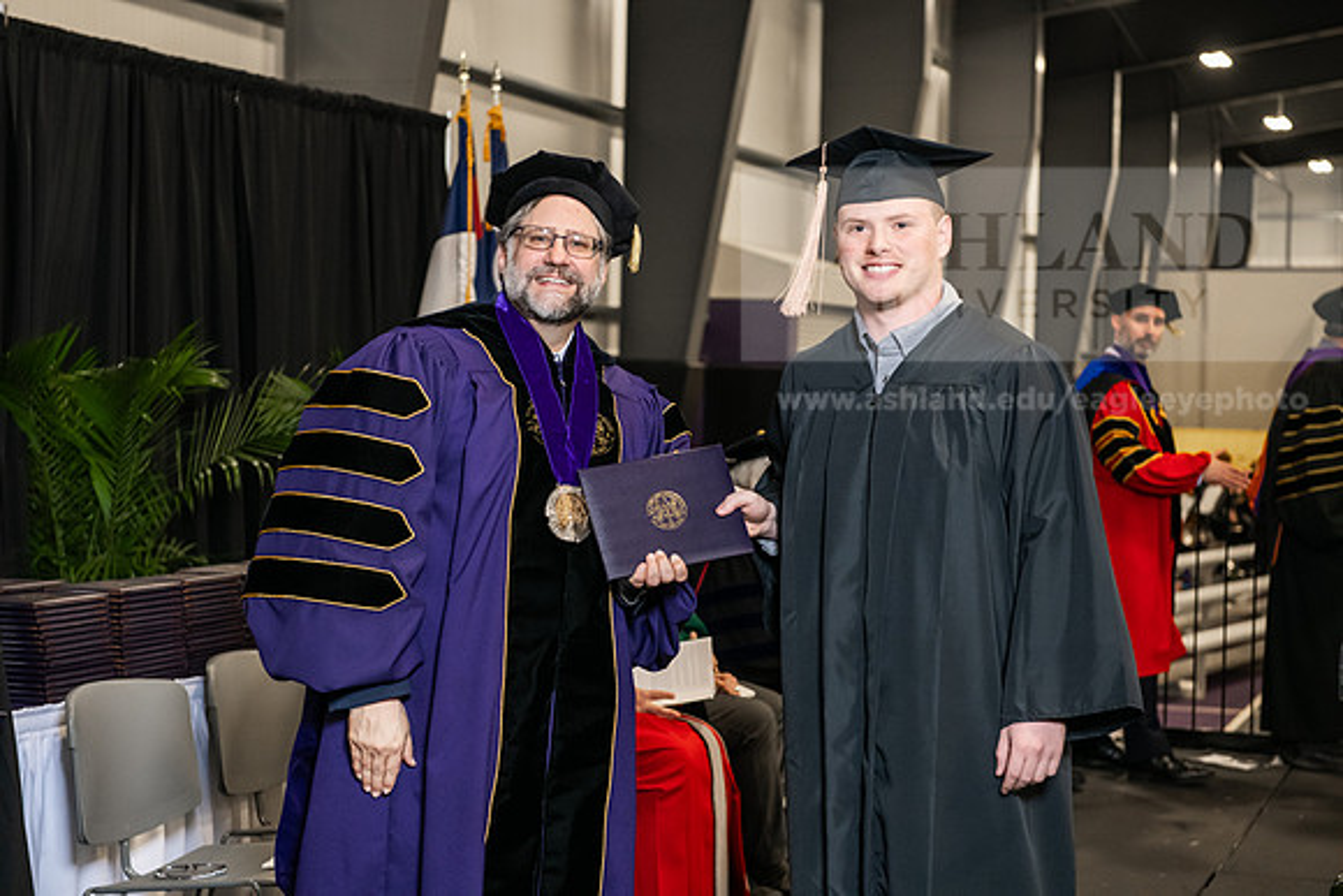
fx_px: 2612
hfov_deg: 28.8
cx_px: 672
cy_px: 448
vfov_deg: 19.5
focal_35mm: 70
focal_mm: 70
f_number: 5
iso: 2500
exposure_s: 1/200
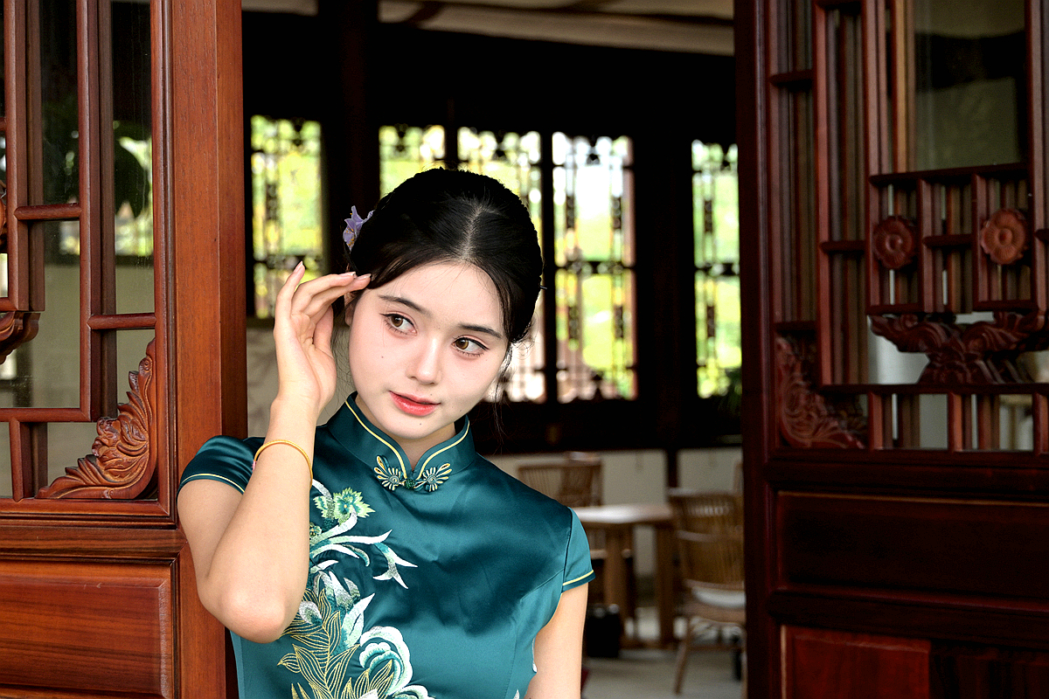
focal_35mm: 62
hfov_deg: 32.4
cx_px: 524
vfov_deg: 21.9
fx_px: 1806
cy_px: 350
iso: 160
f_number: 6.3
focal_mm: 62
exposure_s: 1/125
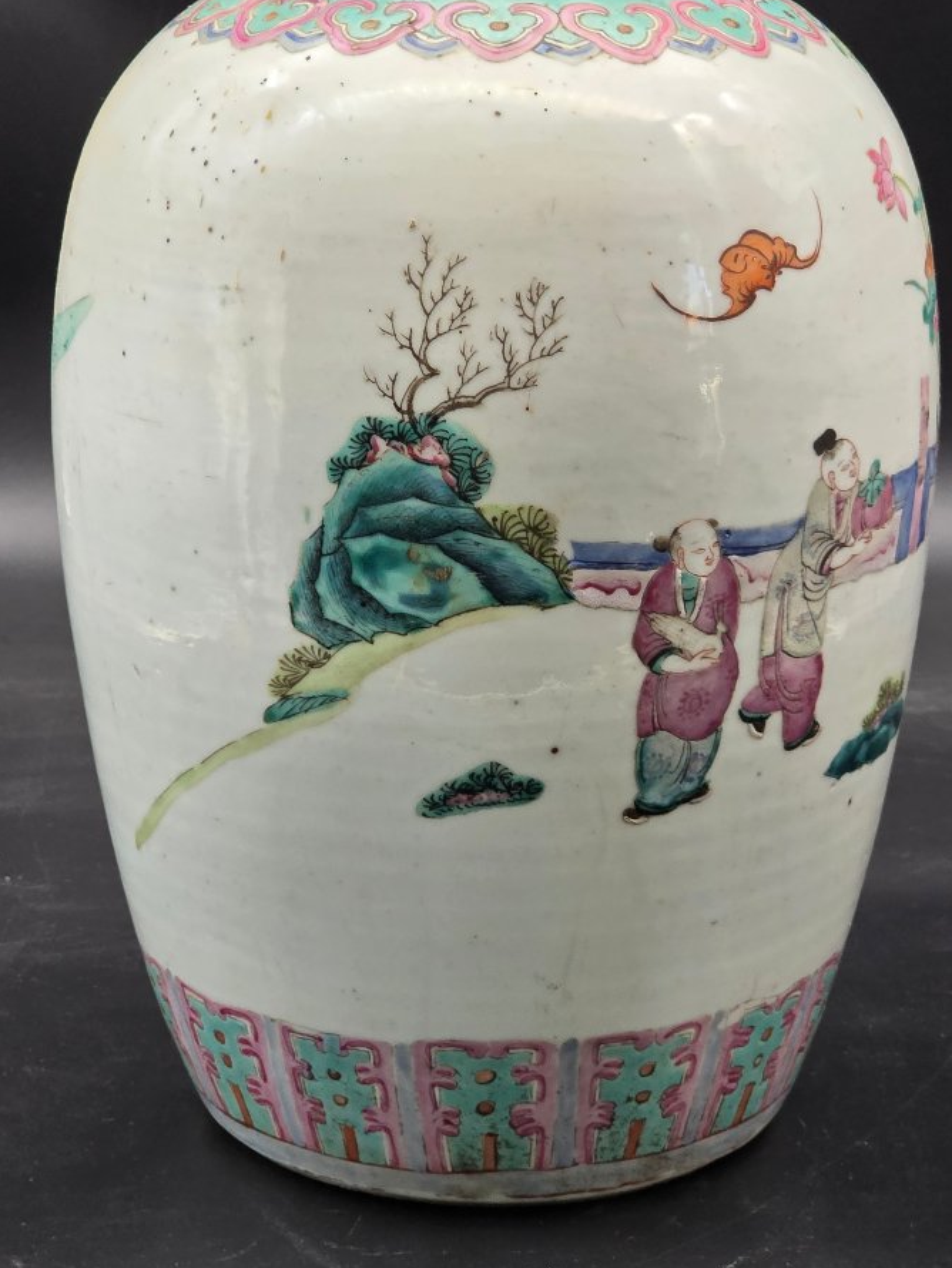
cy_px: 531
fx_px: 3409
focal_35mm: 93
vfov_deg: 21.1
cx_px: 524
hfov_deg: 15.9
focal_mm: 7.9
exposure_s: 1/69.4
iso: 160
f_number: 2.4
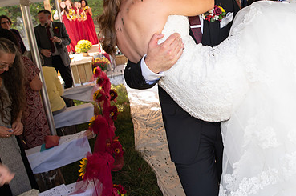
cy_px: 49
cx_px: 220
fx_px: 337
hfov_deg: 45.9
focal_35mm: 41
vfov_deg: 32.0
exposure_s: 1/160
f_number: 4
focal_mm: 24
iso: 250
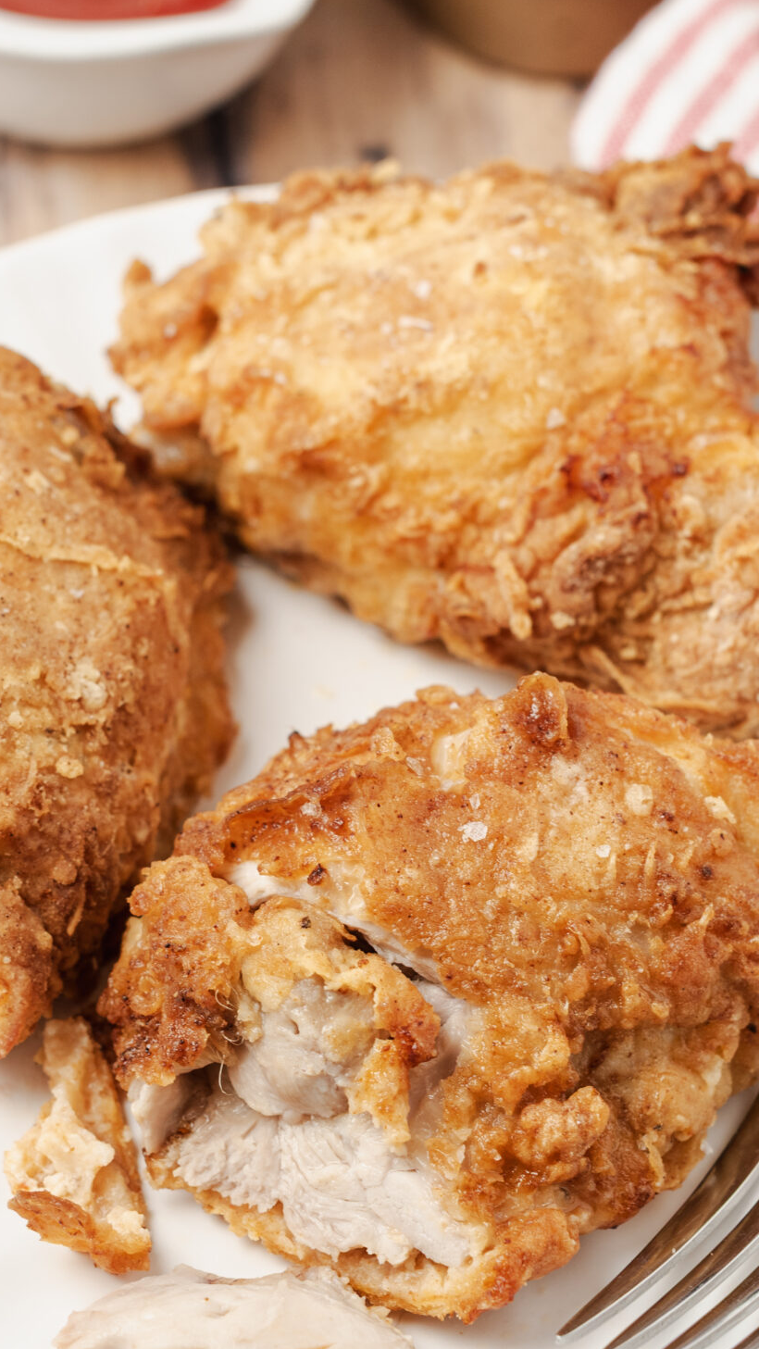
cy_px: 677
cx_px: 231
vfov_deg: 23.2
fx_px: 3290
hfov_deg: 13.1
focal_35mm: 92
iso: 320
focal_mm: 50
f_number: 5
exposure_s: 1/25
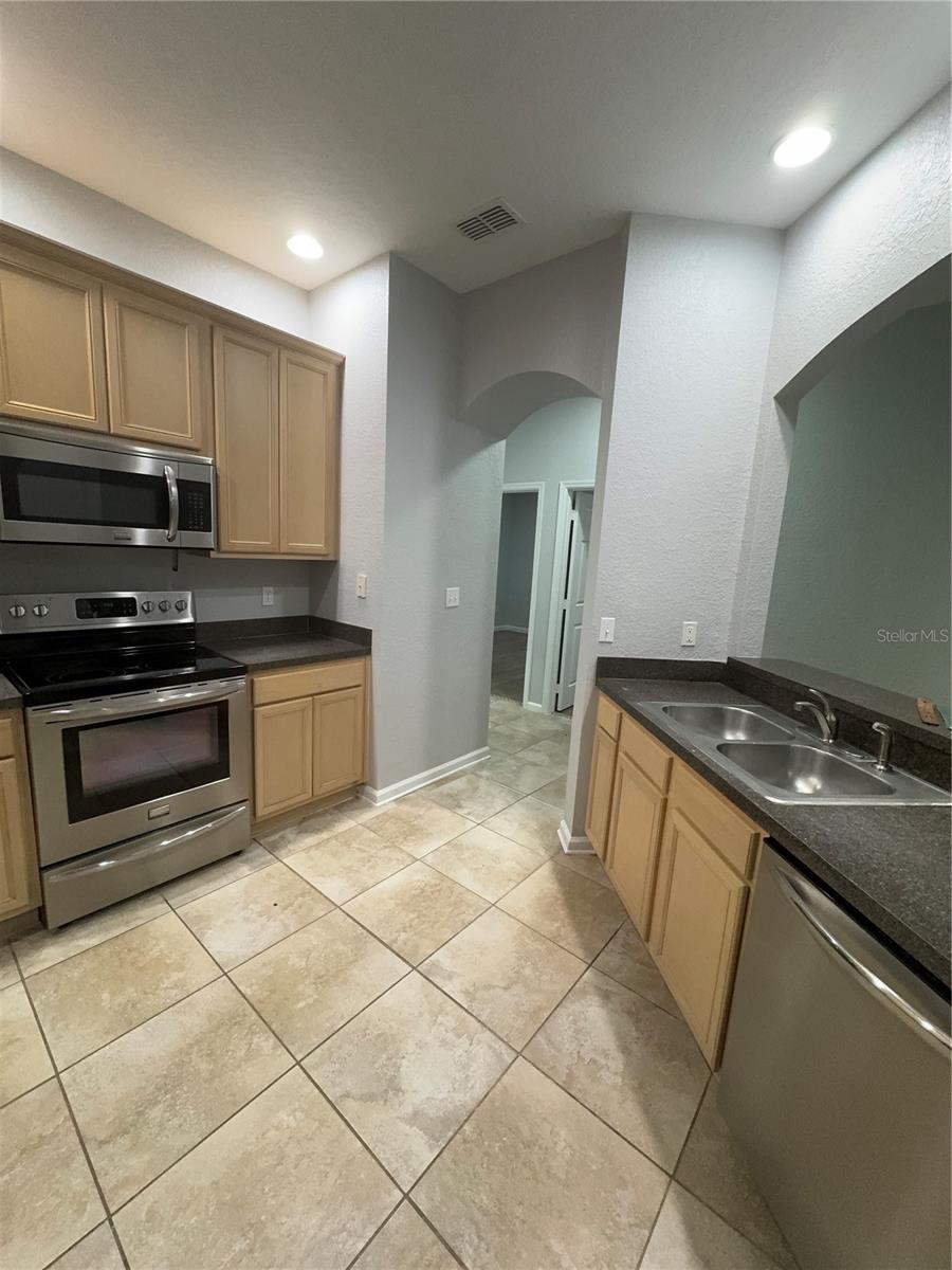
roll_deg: -3.4
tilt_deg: -9.5
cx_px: 476
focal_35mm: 14
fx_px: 513
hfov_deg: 85.7
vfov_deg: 102.1
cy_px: 635
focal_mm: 2.22
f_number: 2.2
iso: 160
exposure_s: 1/60
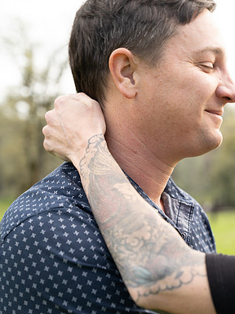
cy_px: 157
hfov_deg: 19.6
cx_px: 202
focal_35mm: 74
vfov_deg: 26.3
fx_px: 670
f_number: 3.5
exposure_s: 1/125
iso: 200
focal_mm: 51
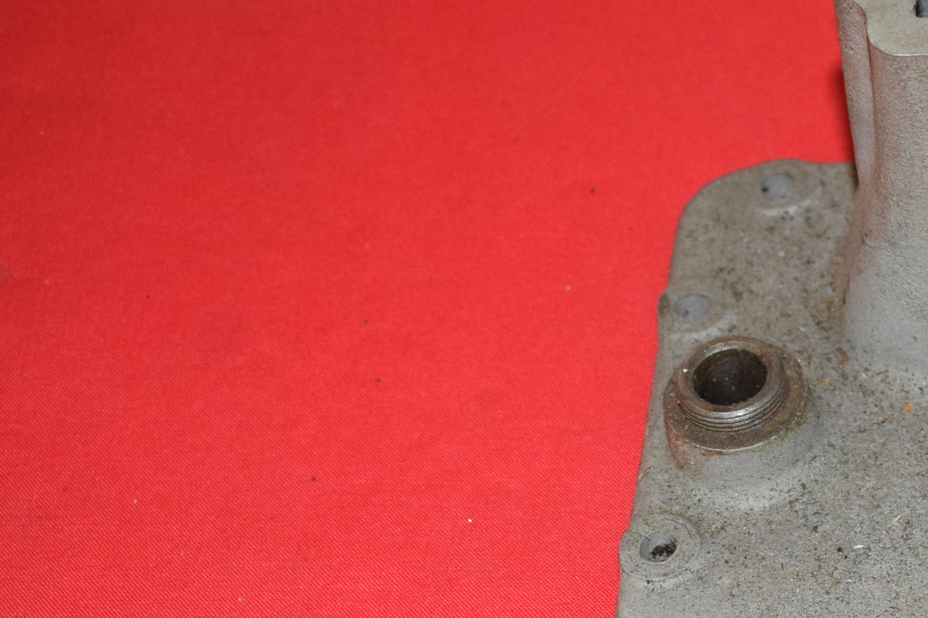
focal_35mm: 98
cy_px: 621
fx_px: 2526
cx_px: 964
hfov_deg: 20.1
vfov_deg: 13.8
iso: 1250
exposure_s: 1/200
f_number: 5
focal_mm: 24
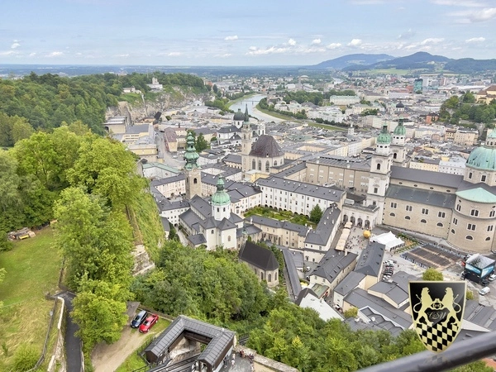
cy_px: 186
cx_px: 248
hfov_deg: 67.3
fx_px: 373
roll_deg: +0.3
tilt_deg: -18.4
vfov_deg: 53.1
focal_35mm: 26
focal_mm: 5.7
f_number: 1.5
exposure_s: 1/1645
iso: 50
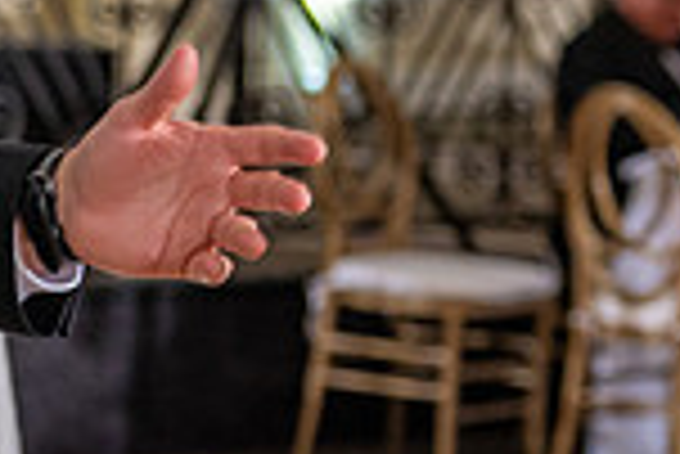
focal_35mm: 268
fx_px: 5067
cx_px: 1153
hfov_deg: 7.5
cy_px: 200
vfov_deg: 5.1
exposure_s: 1/160
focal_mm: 70
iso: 800
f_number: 4
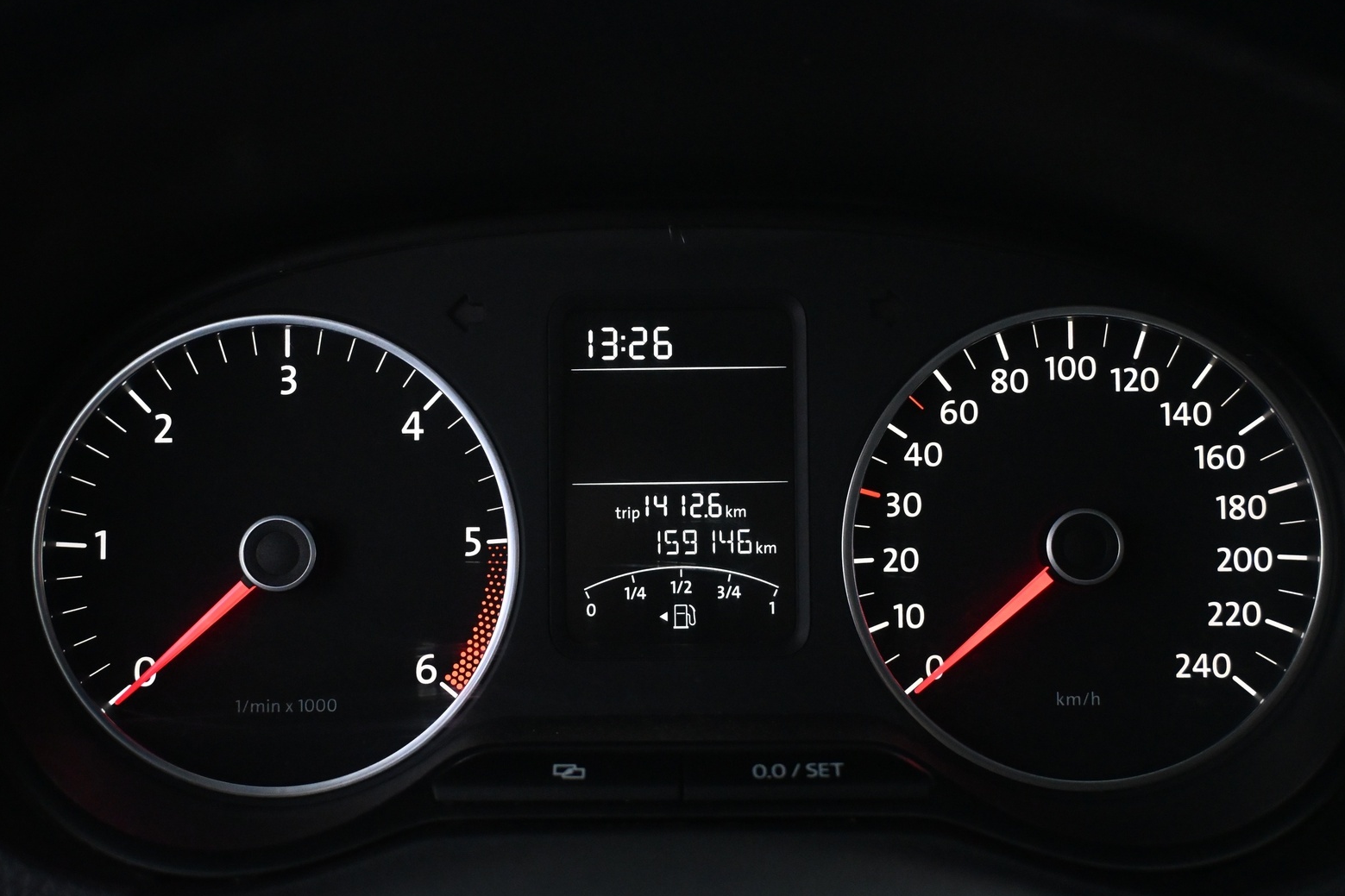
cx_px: 656
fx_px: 1980
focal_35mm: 53
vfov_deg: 25.5
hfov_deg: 37.5
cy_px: 454
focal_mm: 34
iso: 5000
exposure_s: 1/60
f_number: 5
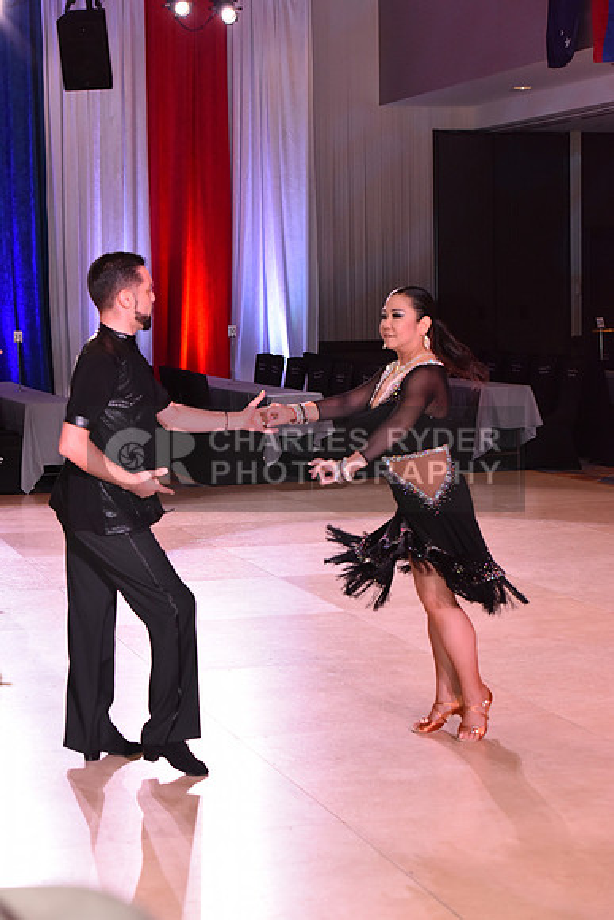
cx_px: 307
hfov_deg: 16.7
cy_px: 460
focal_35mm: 82
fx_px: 2096
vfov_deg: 24.8
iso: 2500
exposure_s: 1/250
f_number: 5.6
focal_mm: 82
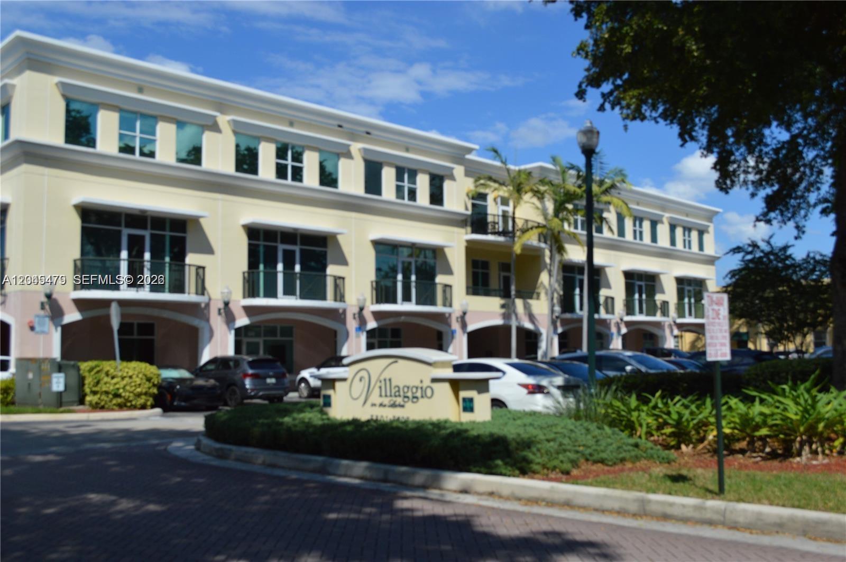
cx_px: 423
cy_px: 281
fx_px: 845
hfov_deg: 53.2
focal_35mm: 36
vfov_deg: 36.8
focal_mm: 24
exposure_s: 1/2000
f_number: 7.1
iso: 400
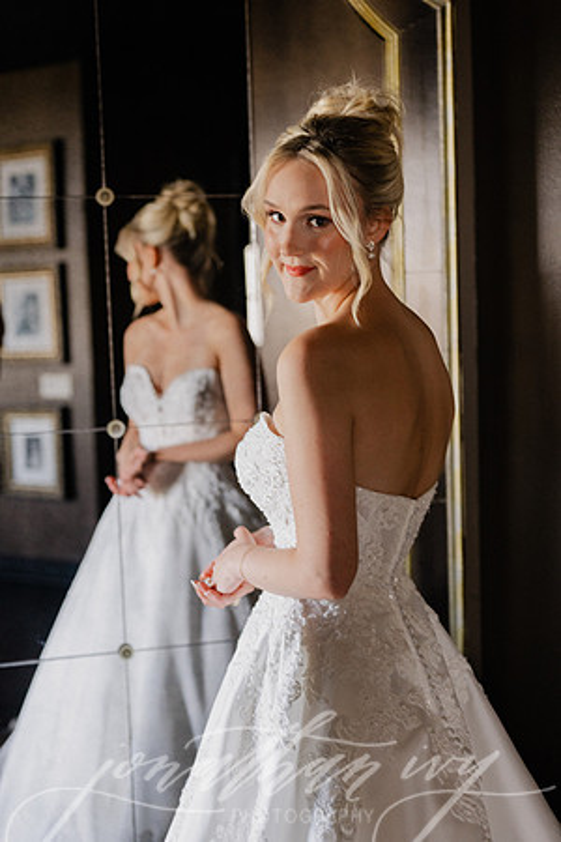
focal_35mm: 50
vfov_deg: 39.6
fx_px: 1169
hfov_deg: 27.0
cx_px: 280
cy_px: 421
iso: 1600
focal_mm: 50
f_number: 2.8
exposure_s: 1/125
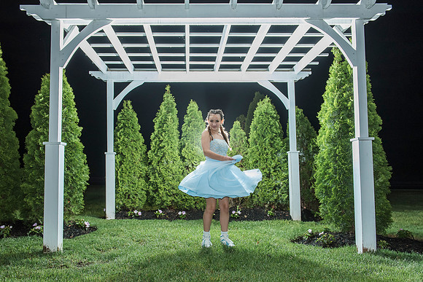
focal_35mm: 31
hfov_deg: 60.1
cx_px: 205
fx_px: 365
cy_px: 147
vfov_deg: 42.2
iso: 800
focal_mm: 29
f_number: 4.5
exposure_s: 1/100
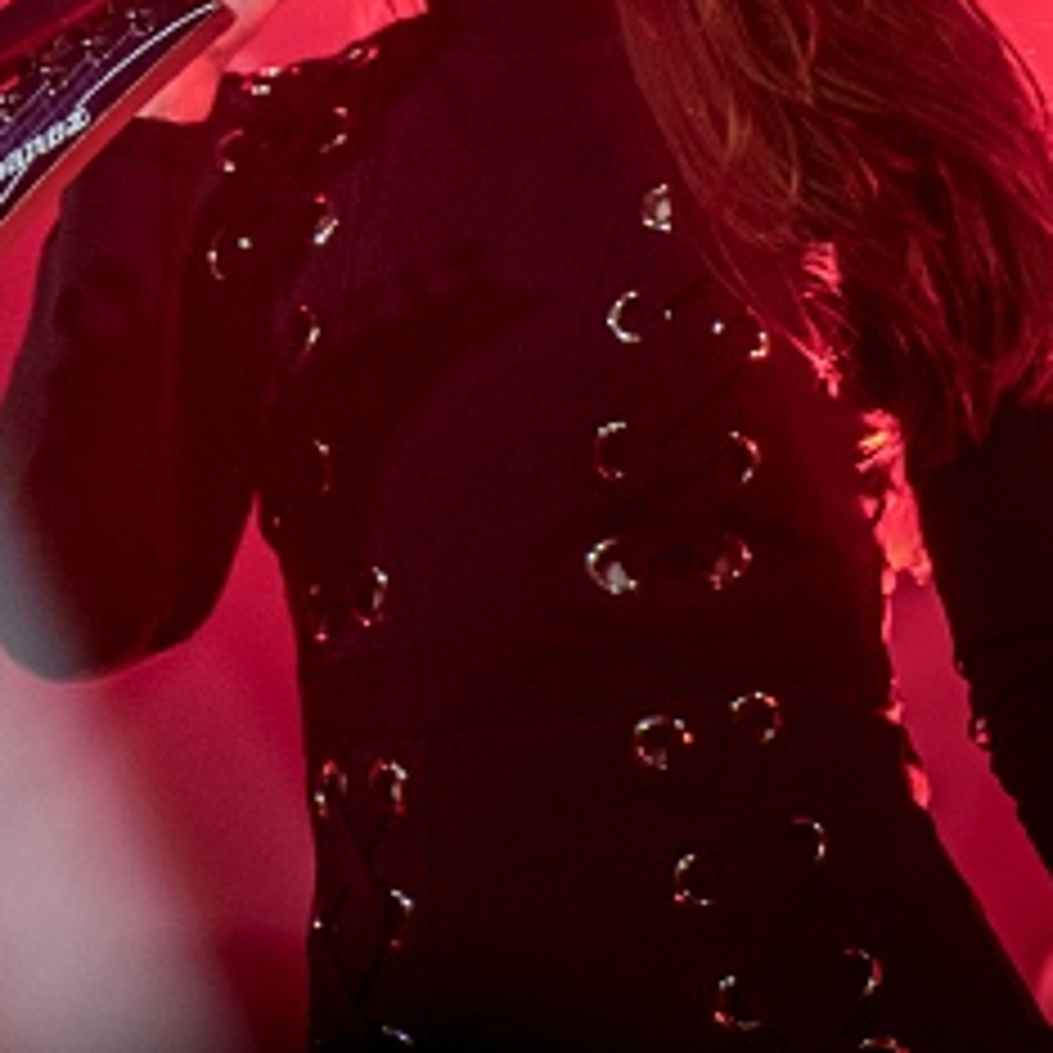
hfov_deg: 2.2
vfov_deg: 2.2
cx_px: -144
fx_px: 26947
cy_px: 40
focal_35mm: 783
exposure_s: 1/100
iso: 1250
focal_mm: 200
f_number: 2.8
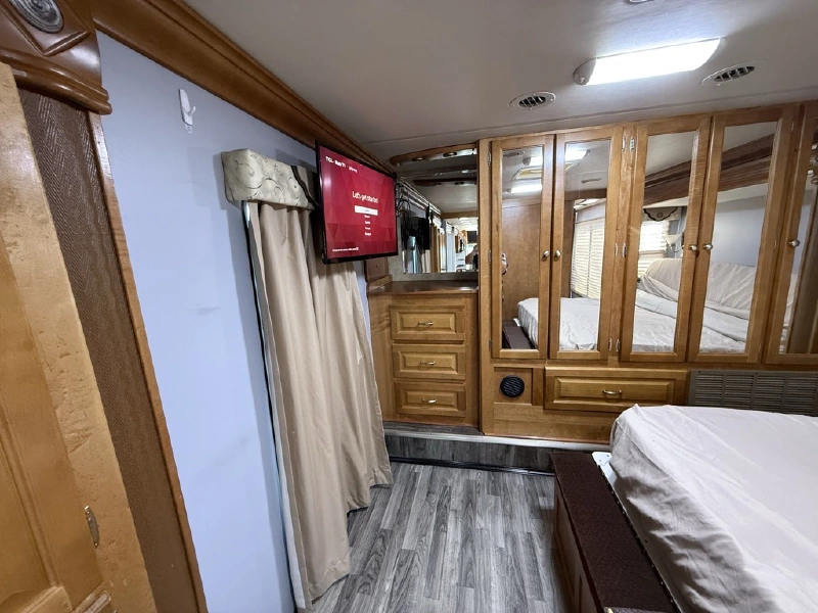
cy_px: 306
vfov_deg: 85.7
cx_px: 409
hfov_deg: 102.1
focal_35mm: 14
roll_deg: +2.5
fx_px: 331
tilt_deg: -11.2
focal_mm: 2.22
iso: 500
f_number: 2.2
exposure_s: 1/40
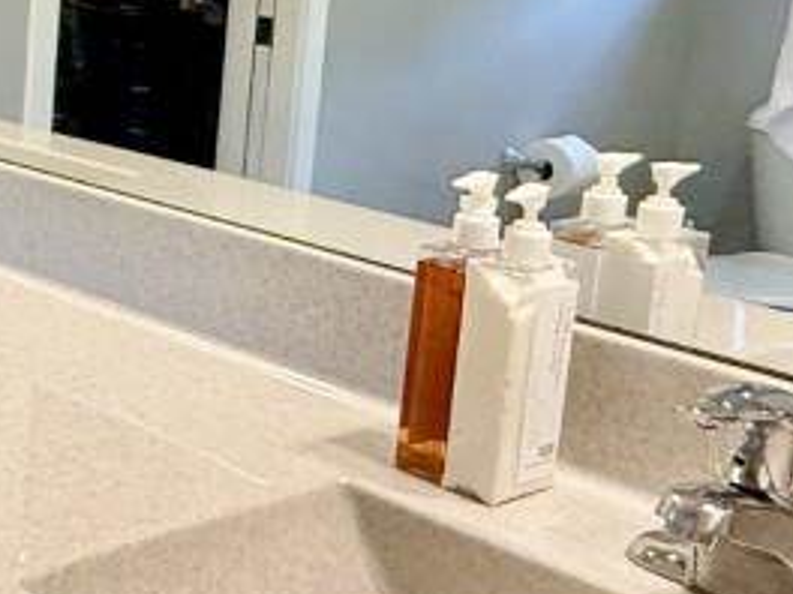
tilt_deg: -8.1
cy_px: 63
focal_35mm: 68
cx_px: -360
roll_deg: -1.9
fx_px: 1558
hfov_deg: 23.5
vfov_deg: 21.2
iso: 200
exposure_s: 1/120
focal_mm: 2.22
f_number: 2.2
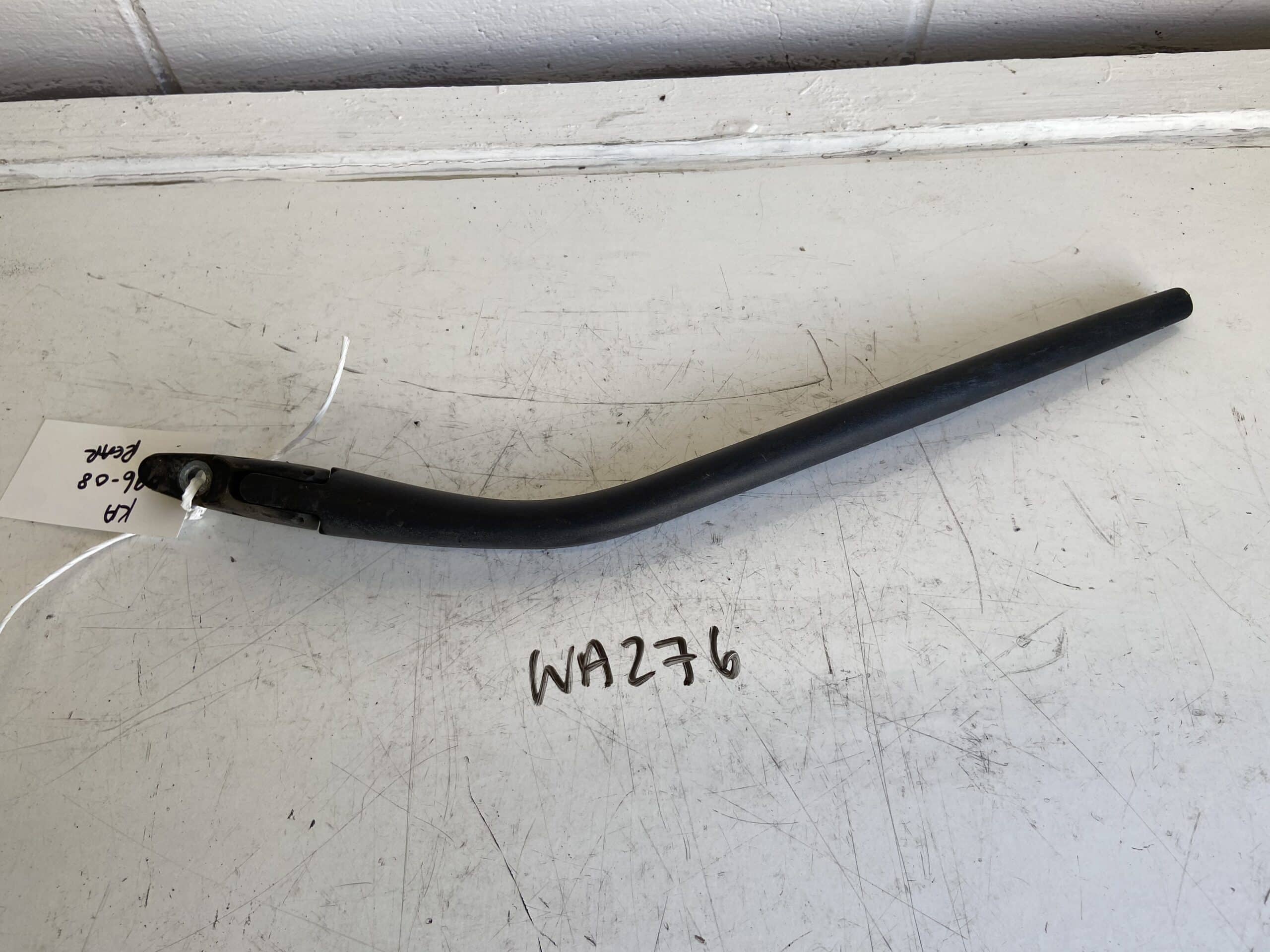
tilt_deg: -58.8
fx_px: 954
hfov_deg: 67.3
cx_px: 635
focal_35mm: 26
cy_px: 476
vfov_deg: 53.1
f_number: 1.8
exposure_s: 1/136
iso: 32
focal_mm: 4.25
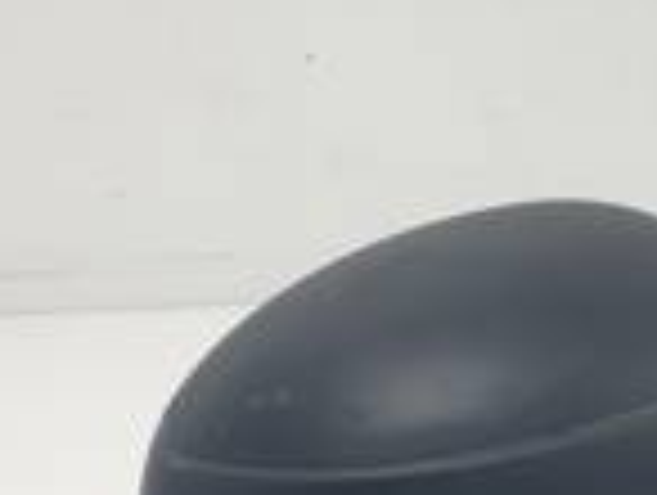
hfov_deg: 24.1
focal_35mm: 71
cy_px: 513
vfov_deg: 20.0
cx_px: 846
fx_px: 1350
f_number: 2.4
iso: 50
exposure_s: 1/193
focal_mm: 4.3
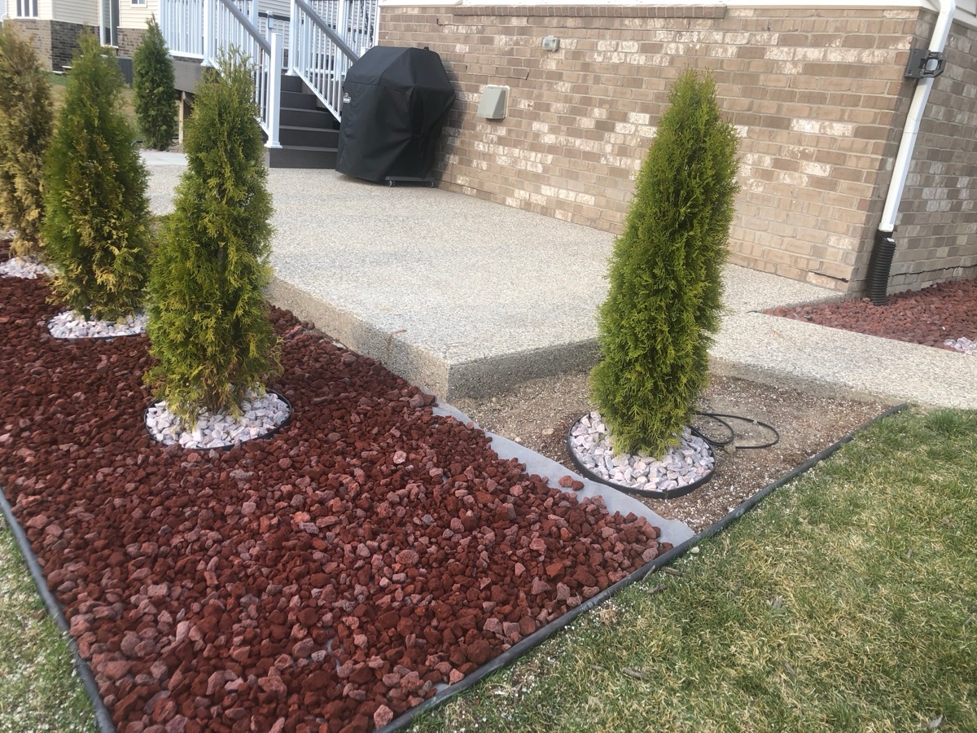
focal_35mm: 28
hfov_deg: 63.4
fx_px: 790
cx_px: 488
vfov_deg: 49.7
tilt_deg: -17.6
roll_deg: -6.2
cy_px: 366
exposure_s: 1/173
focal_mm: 3.99
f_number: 1.8
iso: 20
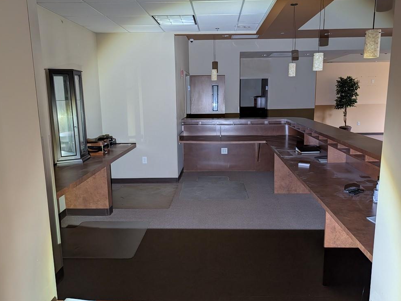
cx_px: 204
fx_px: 290
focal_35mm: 25
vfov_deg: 54.9
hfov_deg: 69.4
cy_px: 145
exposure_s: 1/122
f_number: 1.68
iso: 359
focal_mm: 6.9
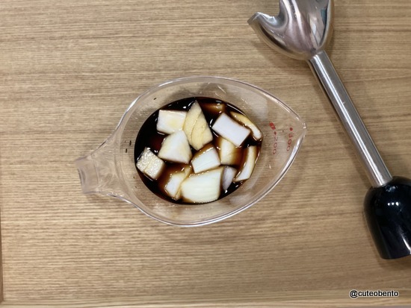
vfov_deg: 28.1
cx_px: 206
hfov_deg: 36.8
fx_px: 618
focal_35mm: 52
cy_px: 154
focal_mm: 6
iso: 125
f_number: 2
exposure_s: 1/100
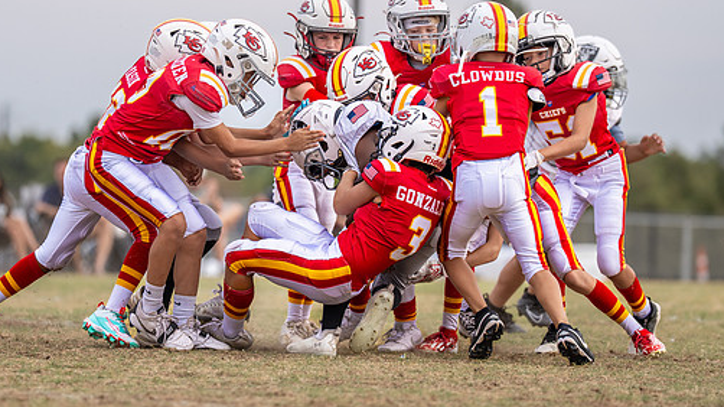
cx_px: 339
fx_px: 6544
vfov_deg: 3.6
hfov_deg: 6.3
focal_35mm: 341
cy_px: 173
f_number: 2.8
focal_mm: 200
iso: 160
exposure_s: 1/1600
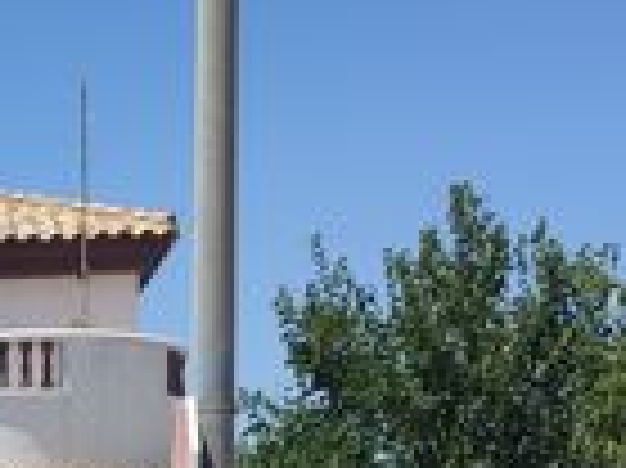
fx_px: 2295
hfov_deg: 14.5
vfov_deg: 10.4
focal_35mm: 127
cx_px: -299
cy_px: 1035
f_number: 1.9
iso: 50
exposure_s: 1/690
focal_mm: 6.04
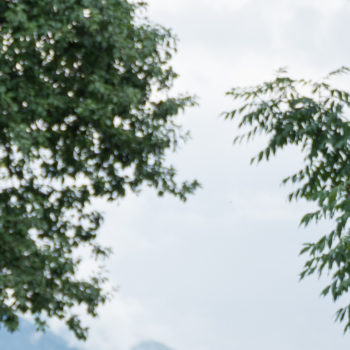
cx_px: -443
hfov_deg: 5.6
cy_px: 650
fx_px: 3455
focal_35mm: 302
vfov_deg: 5.7
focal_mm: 43
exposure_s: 1/1000
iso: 100
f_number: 3.2
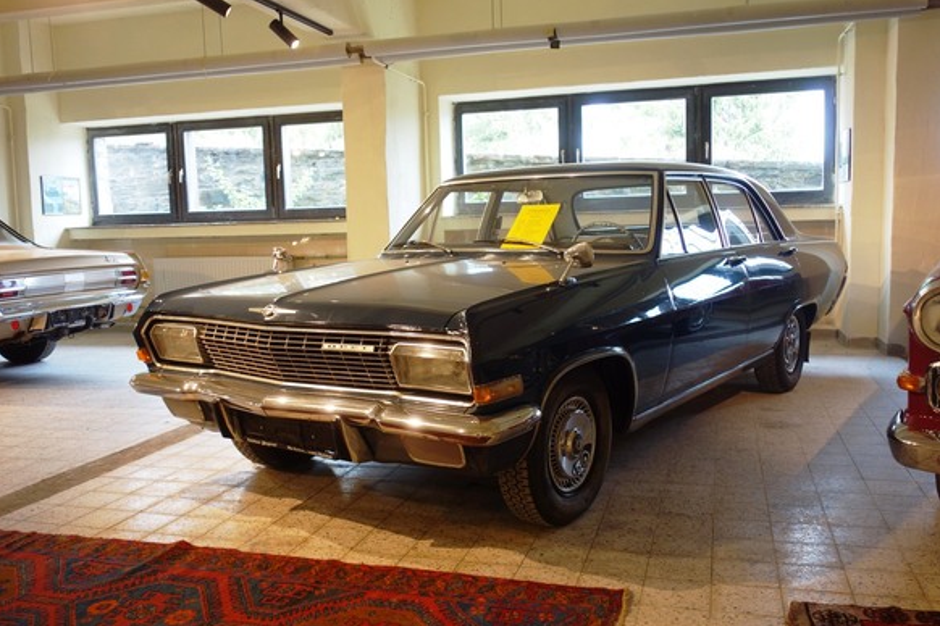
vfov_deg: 38.9
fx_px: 888
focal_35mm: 34
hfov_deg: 55.8
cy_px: 316
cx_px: 457
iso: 125
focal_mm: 12.18
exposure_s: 1/50
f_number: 2.5
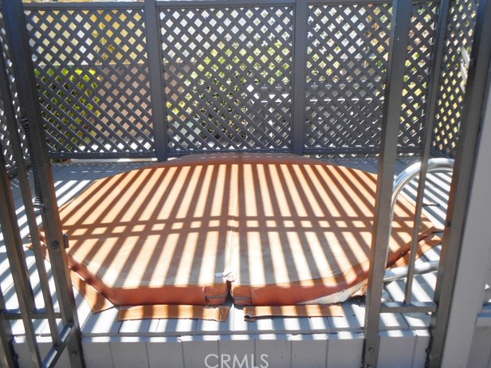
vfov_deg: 51.4
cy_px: 182
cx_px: 242
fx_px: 383
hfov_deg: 65.3
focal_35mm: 27
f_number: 3.5
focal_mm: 4.6
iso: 80
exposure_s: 1/320
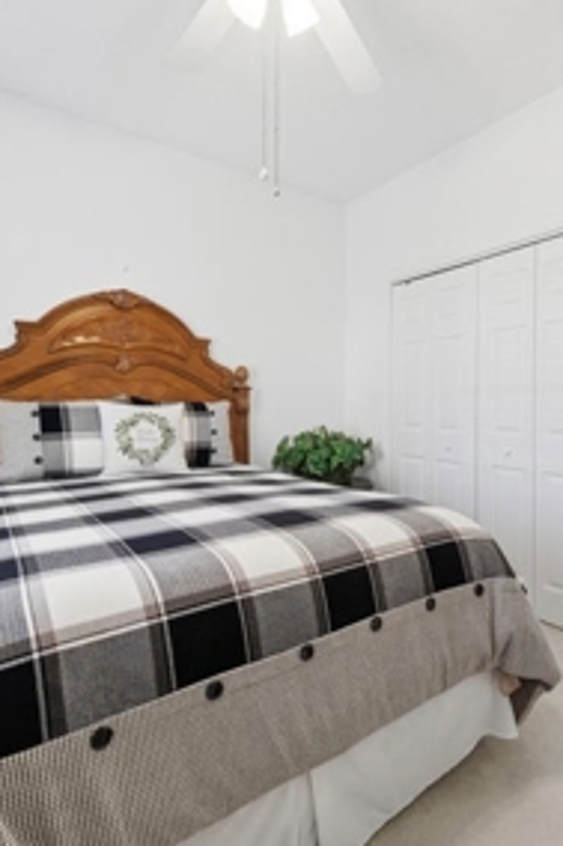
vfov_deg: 86.9
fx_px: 446
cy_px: 414
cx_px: 354
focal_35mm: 19
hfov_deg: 63.5
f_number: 8
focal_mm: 12
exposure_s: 1/30
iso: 250
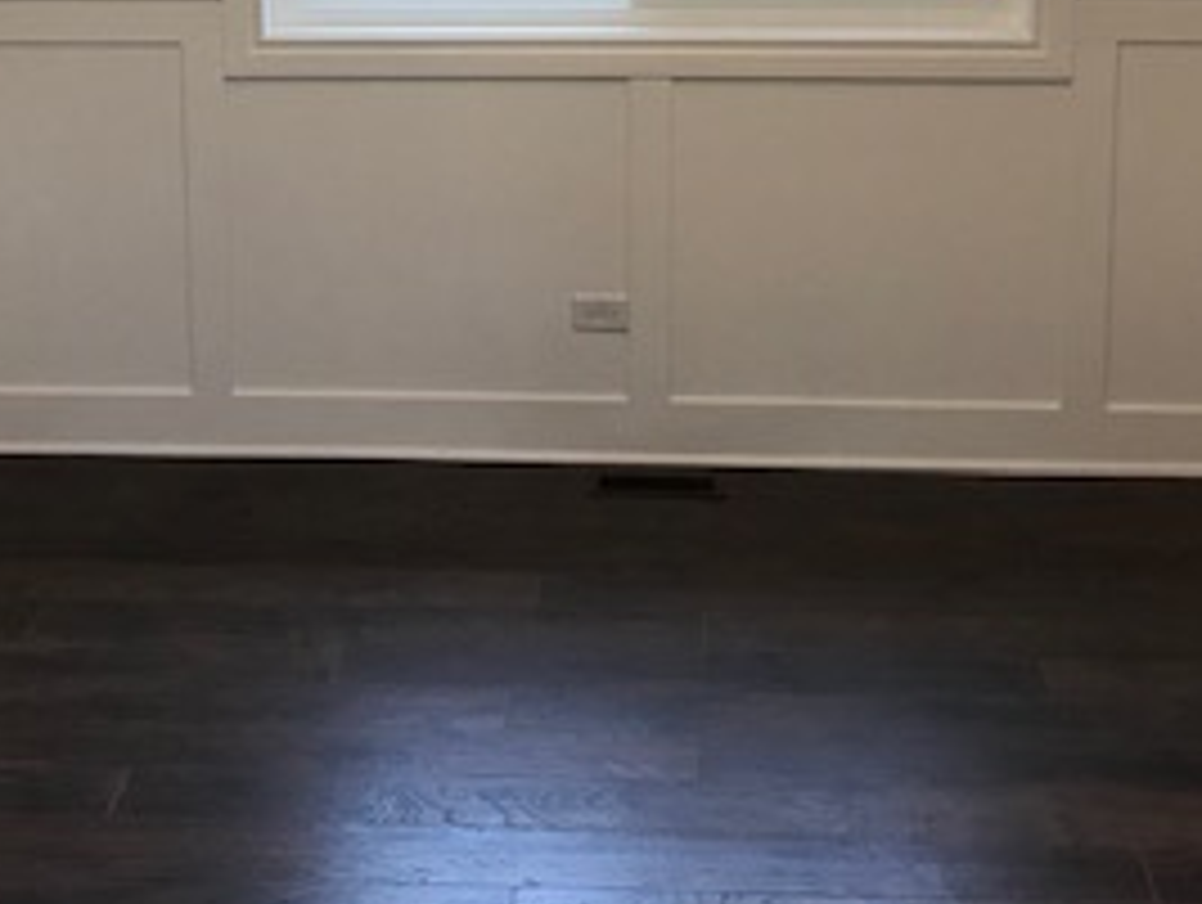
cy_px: 108
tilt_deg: -11.0
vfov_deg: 21.5
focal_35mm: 67
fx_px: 2330
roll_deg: +1.2
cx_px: 504
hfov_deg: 28.9
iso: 25
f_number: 1.8
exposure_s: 1/40
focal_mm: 3.99
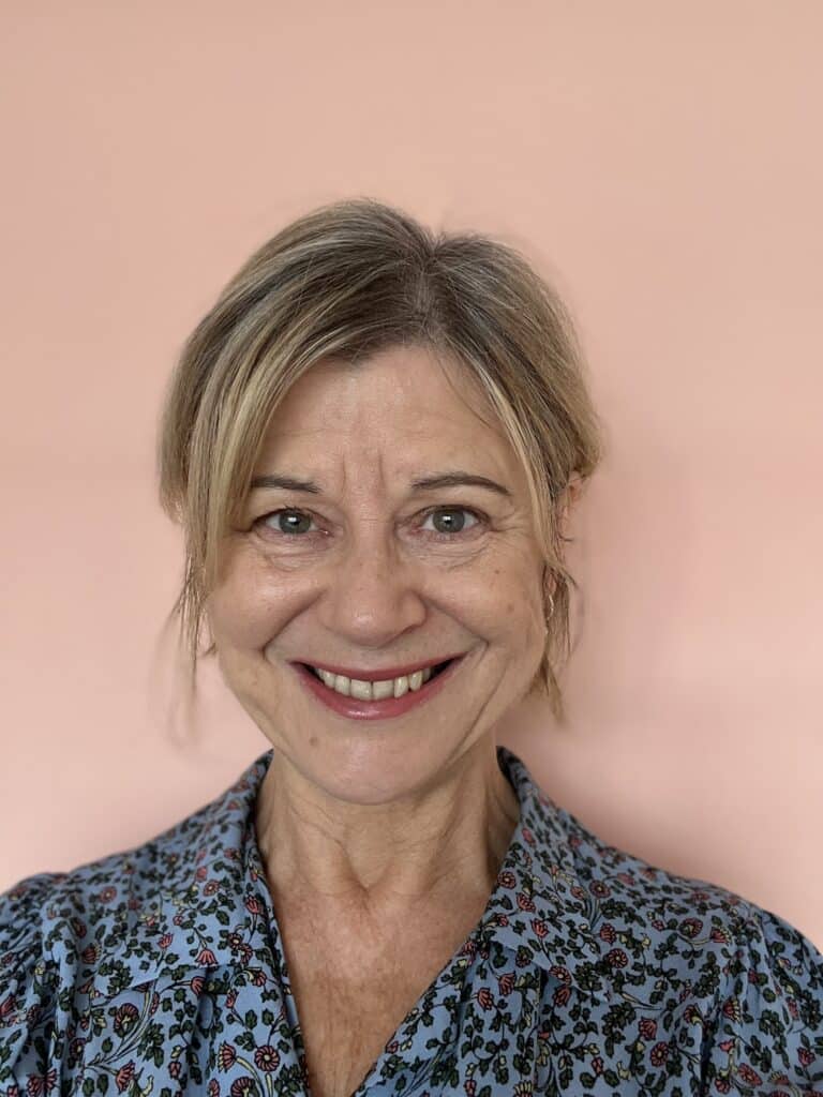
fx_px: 951
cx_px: 412
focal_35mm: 30
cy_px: 548
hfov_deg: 46.8
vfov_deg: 60.0
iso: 100
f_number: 2.2
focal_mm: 2.71
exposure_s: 1/60
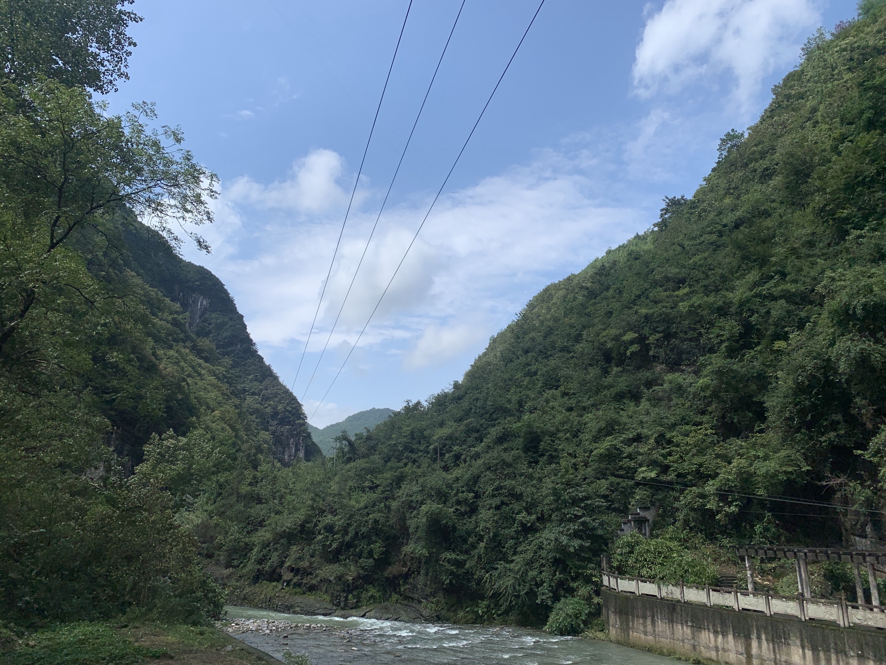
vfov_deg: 53.1
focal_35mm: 26
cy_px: 332
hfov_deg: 67.3
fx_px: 665
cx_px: 443
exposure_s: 1/6897
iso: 25
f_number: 1.8
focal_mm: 4.25
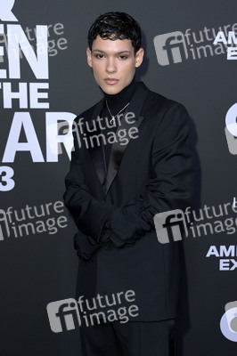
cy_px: 178
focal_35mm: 55
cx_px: 118
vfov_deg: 36.3
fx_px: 544
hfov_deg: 24.6
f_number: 5.6
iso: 1000
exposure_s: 1/250
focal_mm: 55
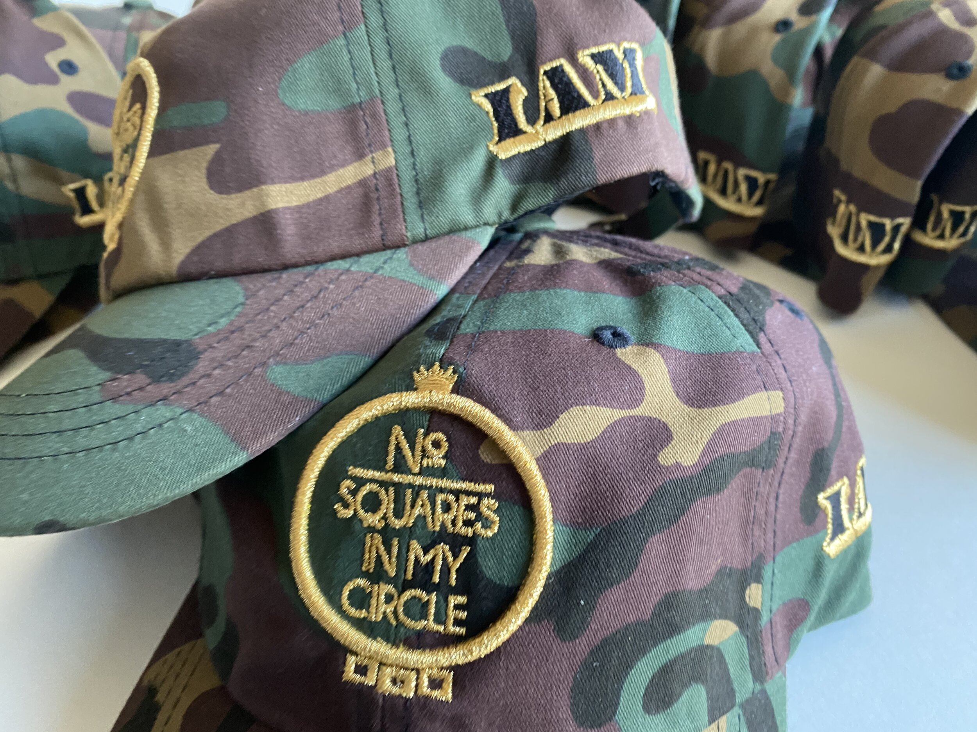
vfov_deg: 53.1
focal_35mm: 26
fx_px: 734
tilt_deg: -32.7
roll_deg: +2.5
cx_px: 488
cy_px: 366
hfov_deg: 67.3
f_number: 1.8
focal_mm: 4.25
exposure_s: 1/60
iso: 320
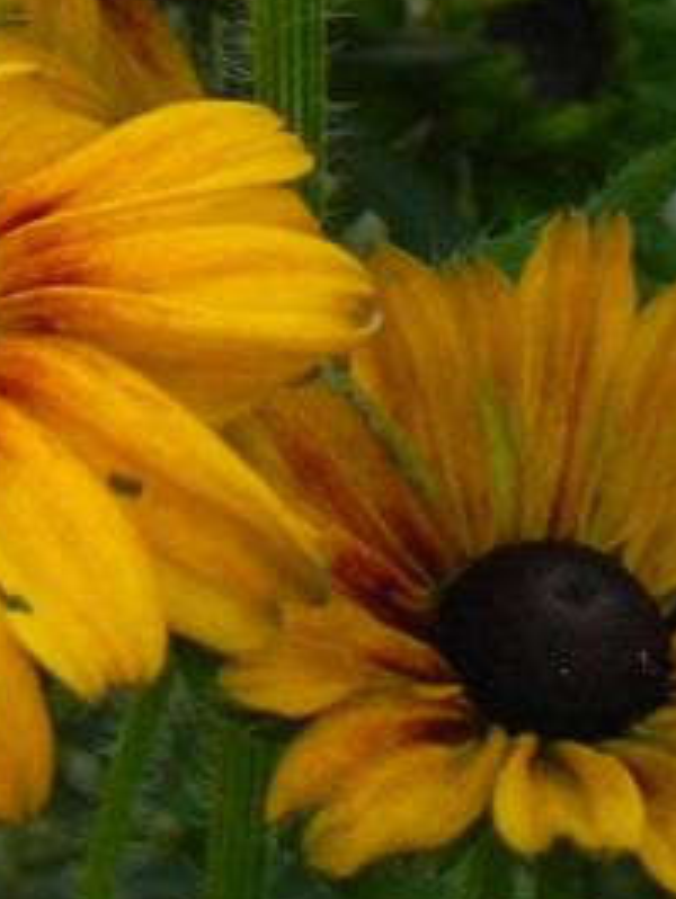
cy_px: 27
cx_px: -169
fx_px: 42946
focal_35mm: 1652
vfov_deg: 1.2
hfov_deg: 0.9
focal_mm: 97.8
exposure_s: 1/25
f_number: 5
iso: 160
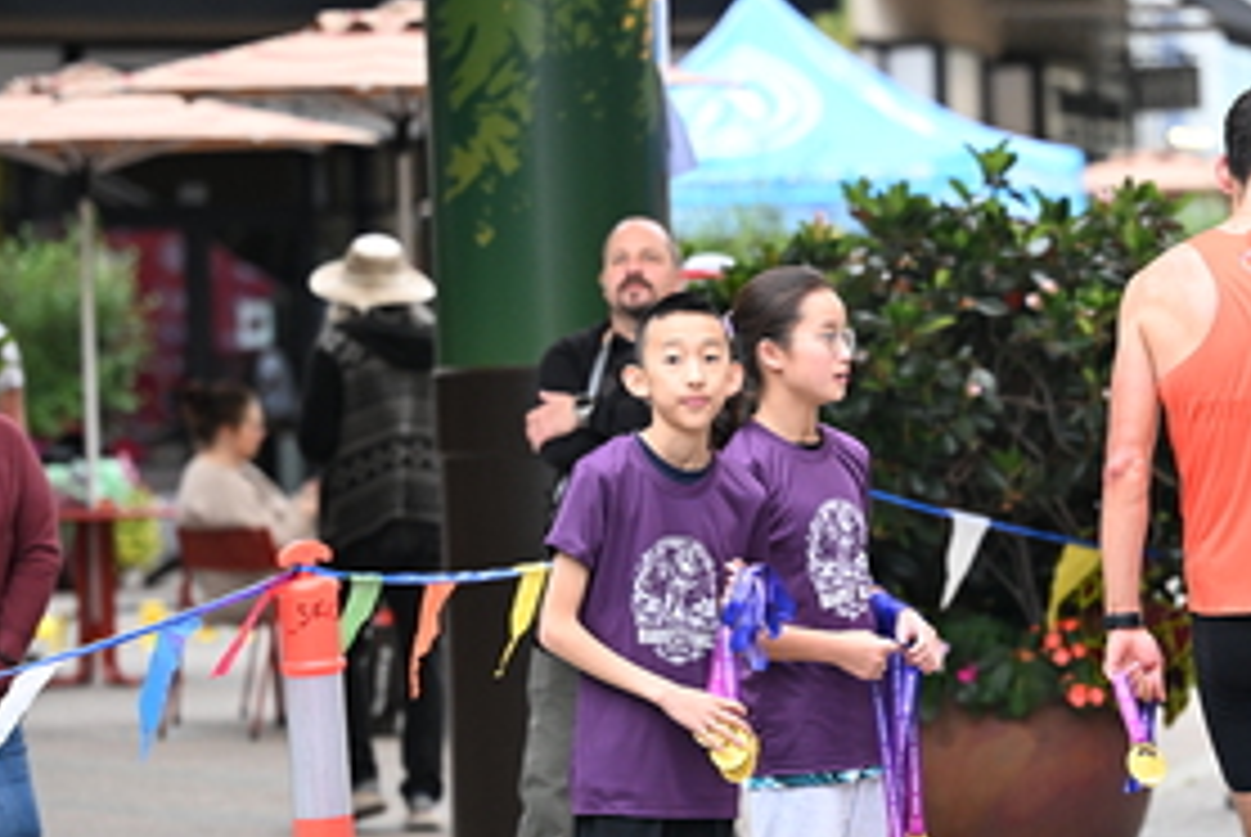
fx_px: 8244
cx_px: 990
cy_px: 484
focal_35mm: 237
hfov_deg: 8.7
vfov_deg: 5.8
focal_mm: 120
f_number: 2.8
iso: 1600
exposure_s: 1/500
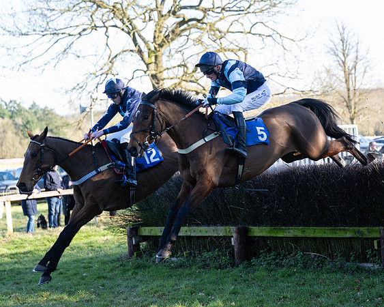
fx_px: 1033
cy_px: 158
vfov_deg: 16.9
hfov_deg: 21.0
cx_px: 243
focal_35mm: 91
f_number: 2.8
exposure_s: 1/1600
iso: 800
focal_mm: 70
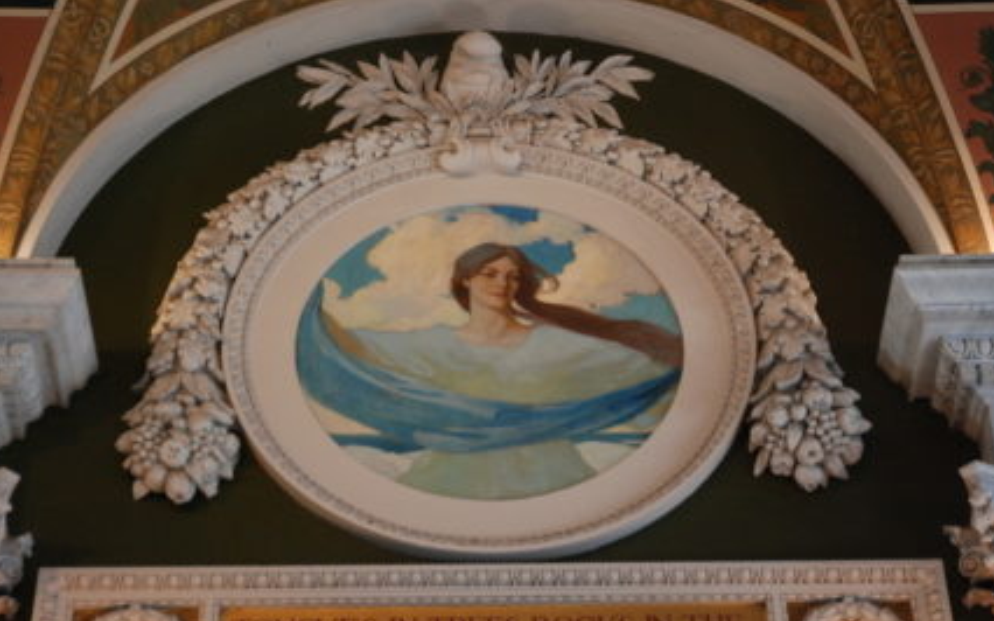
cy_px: 370
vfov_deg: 16.5
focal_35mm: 79
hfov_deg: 26.2
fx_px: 2140
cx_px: 492
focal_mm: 44
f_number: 4.5
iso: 800
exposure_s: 1/60
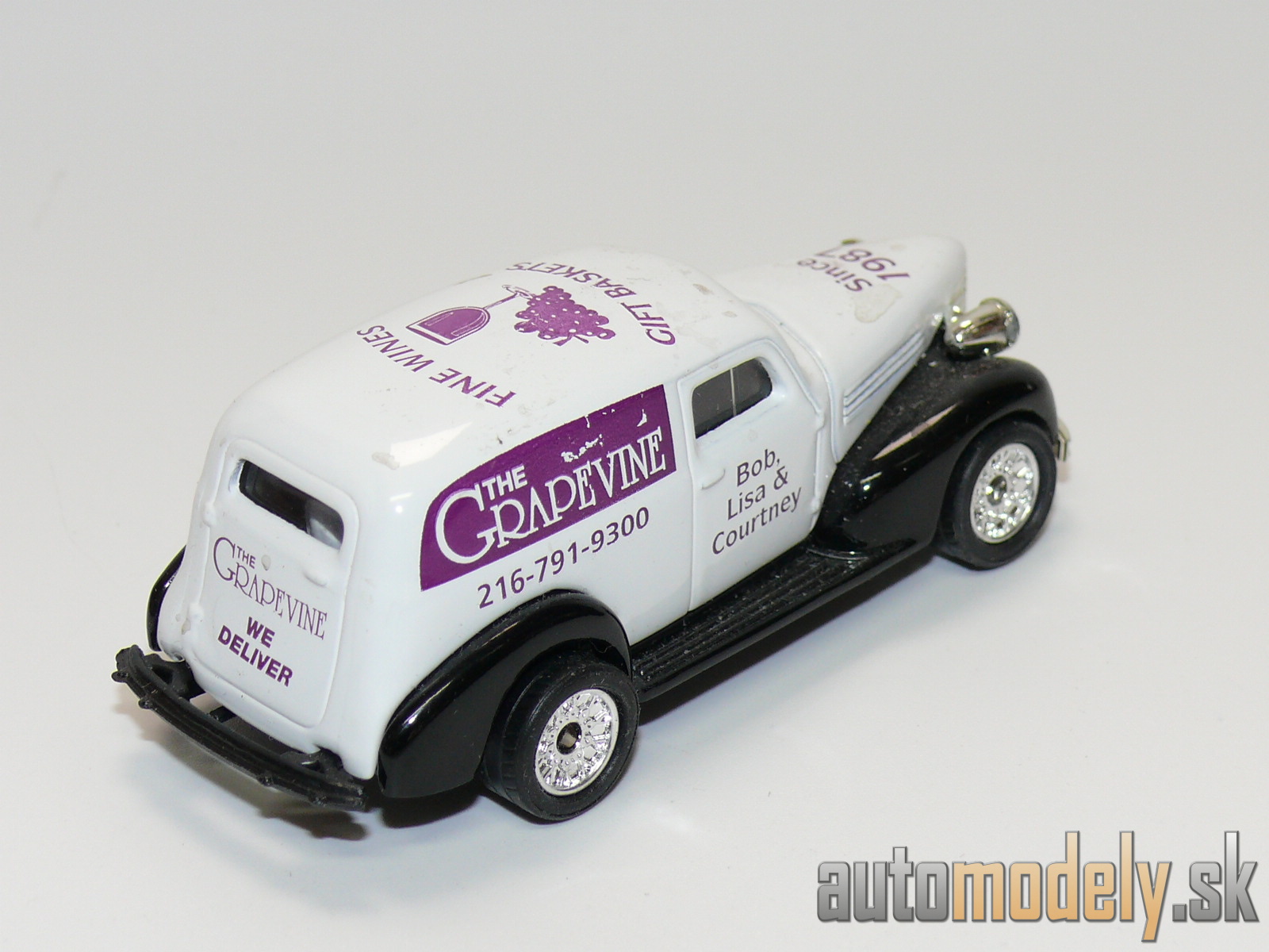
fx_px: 3776
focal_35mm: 103
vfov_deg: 14.4
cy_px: 476
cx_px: 634
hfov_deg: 19.1
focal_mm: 13.6
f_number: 4
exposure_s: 1/30
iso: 100
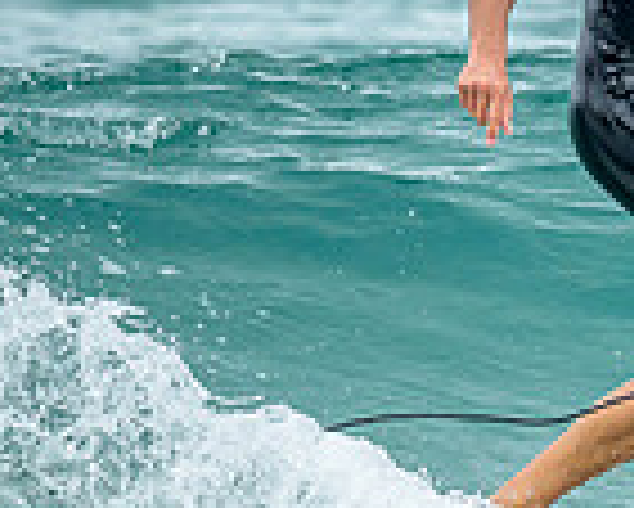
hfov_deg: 0.6
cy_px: 270
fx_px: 66001
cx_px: 1043
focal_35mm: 3515
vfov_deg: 0.4
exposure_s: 1/2000
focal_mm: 800
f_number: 6.3
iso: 640
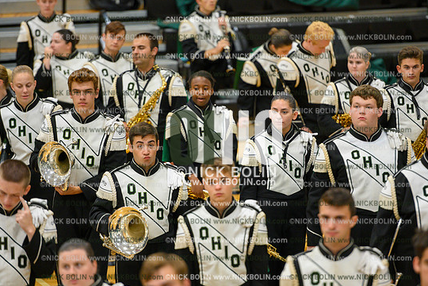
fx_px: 2556
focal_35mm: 215
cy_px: 148
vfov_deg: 6.4
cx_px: 226
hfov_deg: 9.6
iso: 1600
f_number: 2.8
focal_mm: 200
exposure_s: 1/320
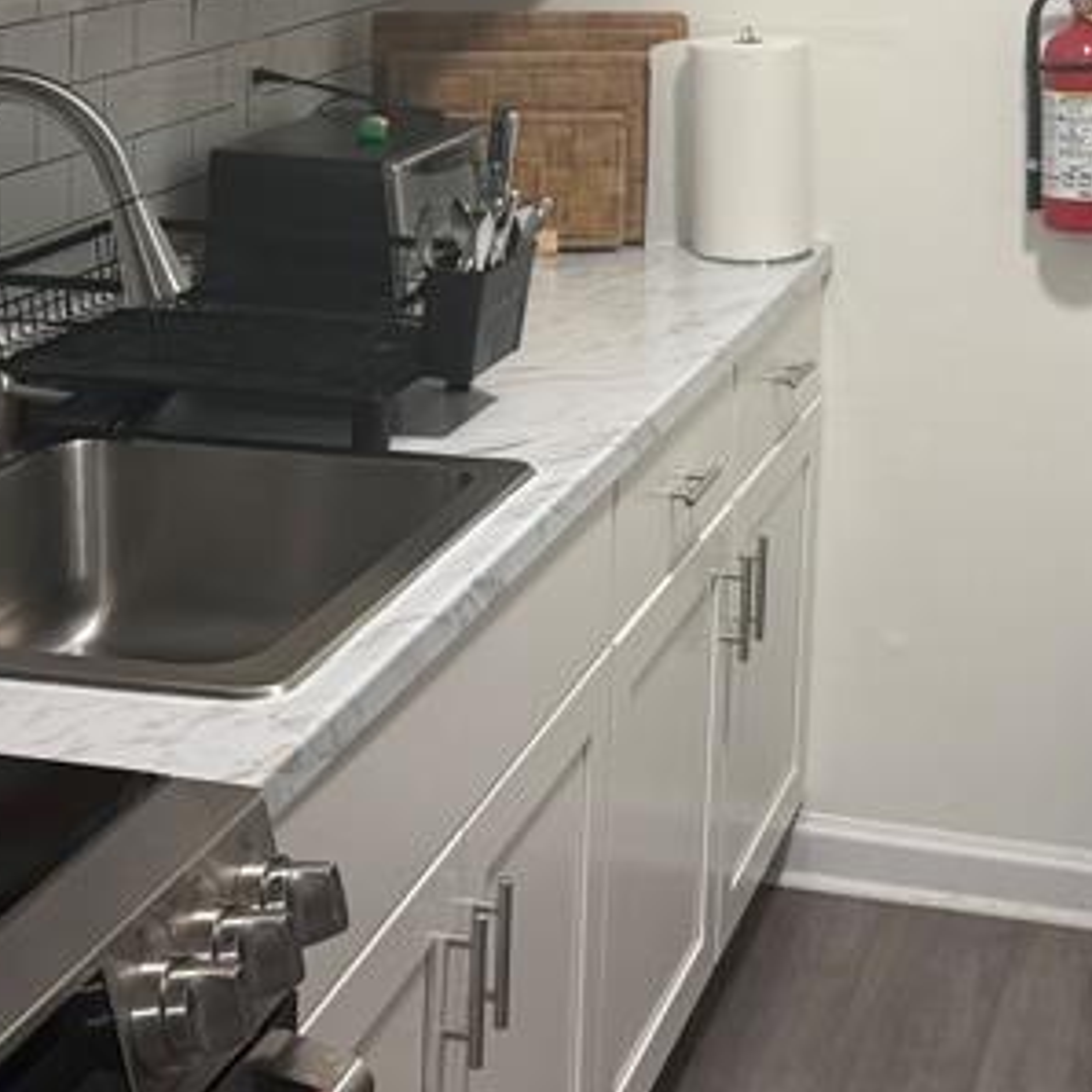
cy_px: 40
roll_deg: -0.9
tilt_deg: -5.7
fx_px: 2605
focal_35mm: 73
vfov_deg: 22.9
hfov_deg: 23.6
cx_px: 704
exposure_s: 1/60
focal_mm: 6.76
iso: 160
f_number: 1.78
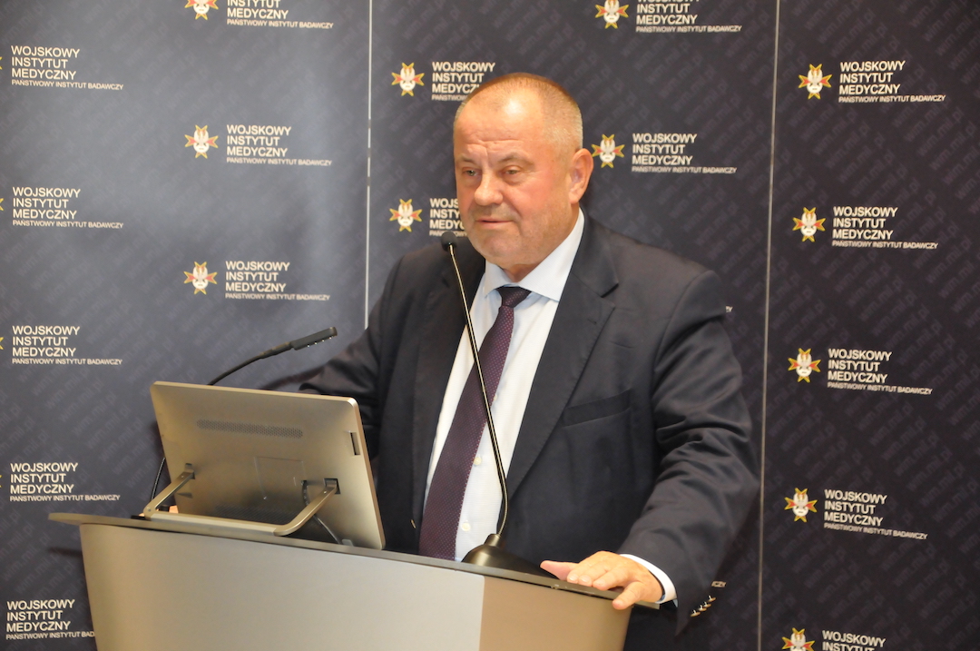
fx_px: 2528
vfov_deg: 14.7
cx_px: 490
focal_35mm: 93
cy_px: 326
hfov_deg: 21.9
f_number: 5.6
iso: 2500
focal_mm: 62
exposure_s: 1/60
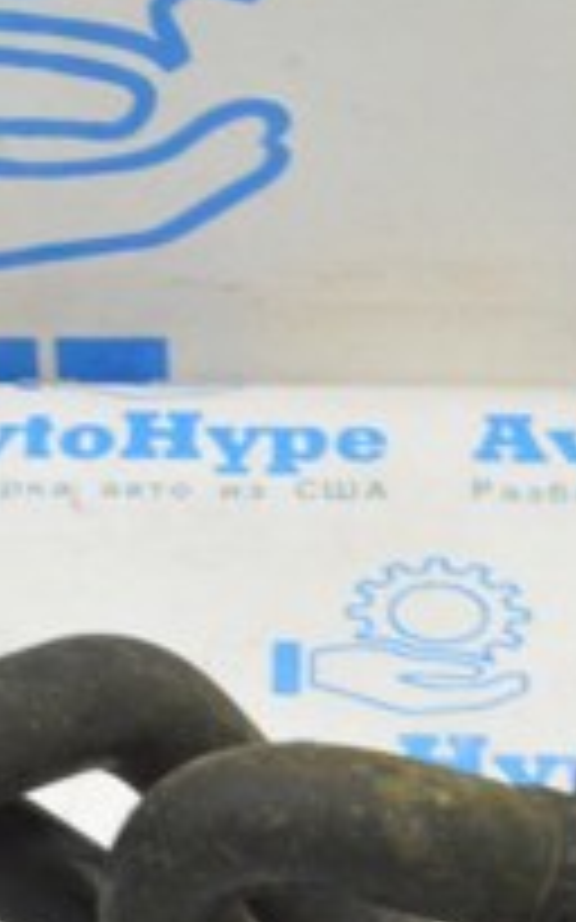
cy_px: 893
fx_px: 3117
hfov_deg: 10.5
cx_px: 135
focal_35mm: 124
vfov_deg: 16.5
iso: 6400
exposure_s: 1/15
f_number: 20
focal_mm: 26
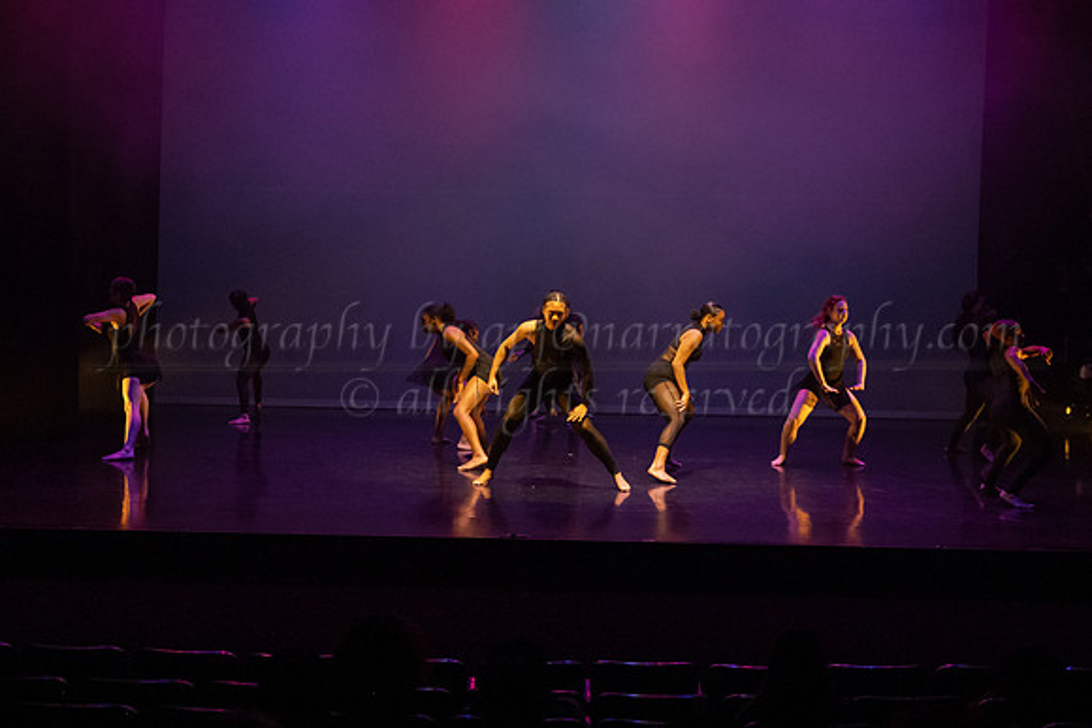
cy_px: 356
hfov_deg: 34.1
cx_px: 555
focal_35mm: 59
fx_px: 1783
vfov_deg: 23.1
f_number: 2.8
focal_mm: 44
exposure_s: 1/320
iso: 4000
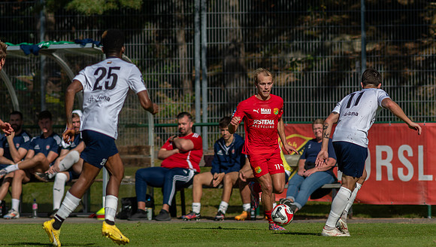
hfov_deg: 3.7
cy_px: 167
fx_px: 6679
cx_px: 249
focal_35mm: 577
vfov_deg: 2.1
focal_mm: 300
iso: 125
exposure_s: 1/2000
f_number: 3.5
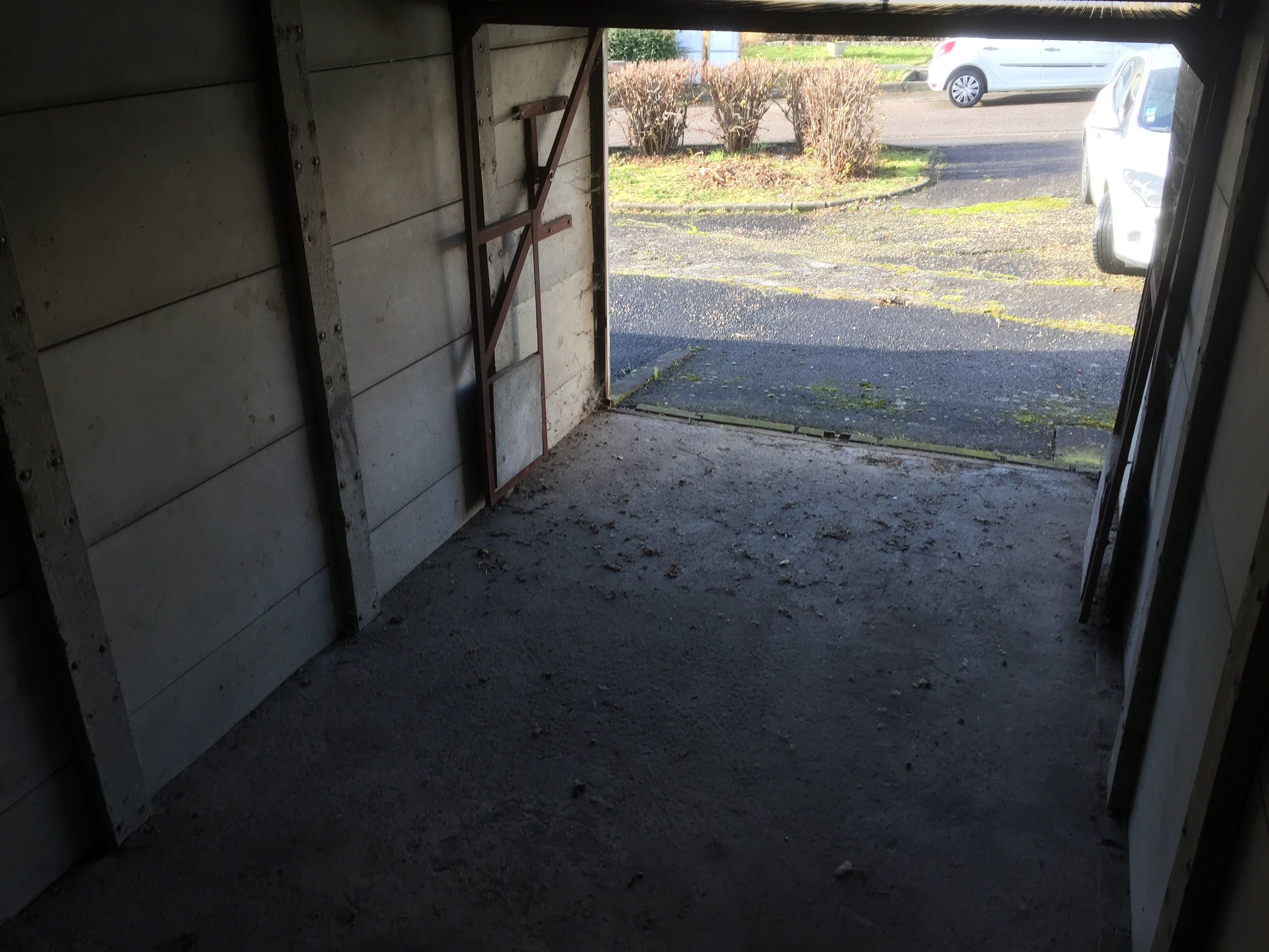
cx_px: 634
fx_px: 1063
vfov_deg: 48.2
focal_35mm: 29
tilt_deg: -25.3
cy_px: 476
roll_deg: -0.4
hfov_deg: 61.7
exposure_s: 1/100
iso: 32
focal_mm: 4.15
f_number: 2.2
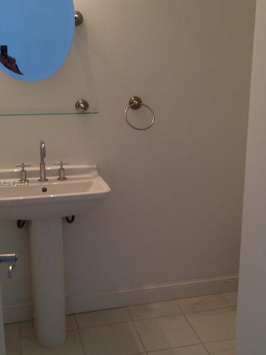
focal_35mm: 51
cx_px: 151
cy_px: 183
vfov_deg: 37.5
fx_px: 523
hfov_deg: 28.5
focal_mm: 4.12
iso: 125
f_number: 2.4
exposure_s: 1/20
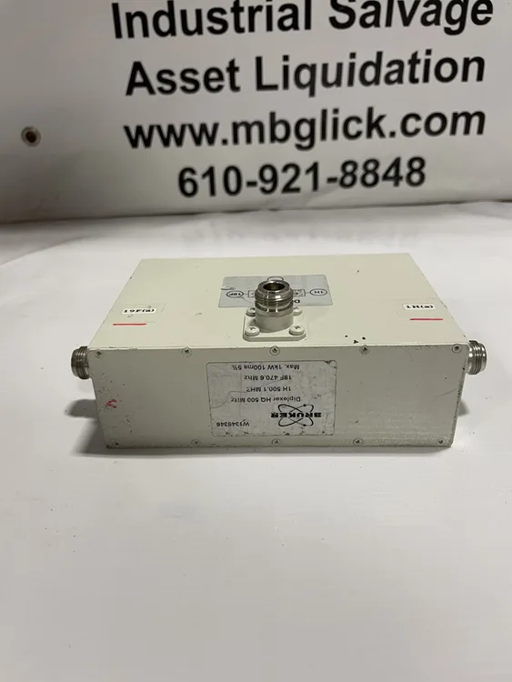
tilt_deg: -28.2
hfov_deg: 53.1
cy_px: 341
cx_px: 256
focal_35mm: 26
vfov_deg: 67.3
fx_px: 512
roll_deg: -0.2
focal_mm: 4.2
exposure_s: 1/60
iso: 125
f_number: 1.6
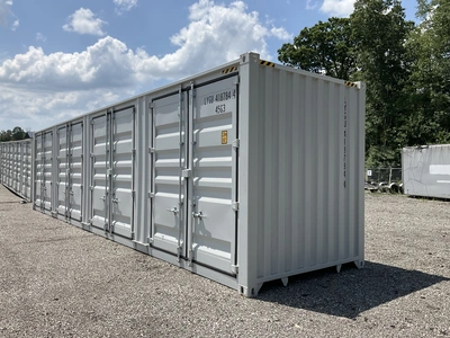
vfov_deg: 48.2
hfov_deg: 61.7
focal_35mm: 29
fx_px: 377
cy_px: 169
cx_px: 225
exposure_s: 1/2667
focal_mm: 3
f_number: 1.8
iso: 25
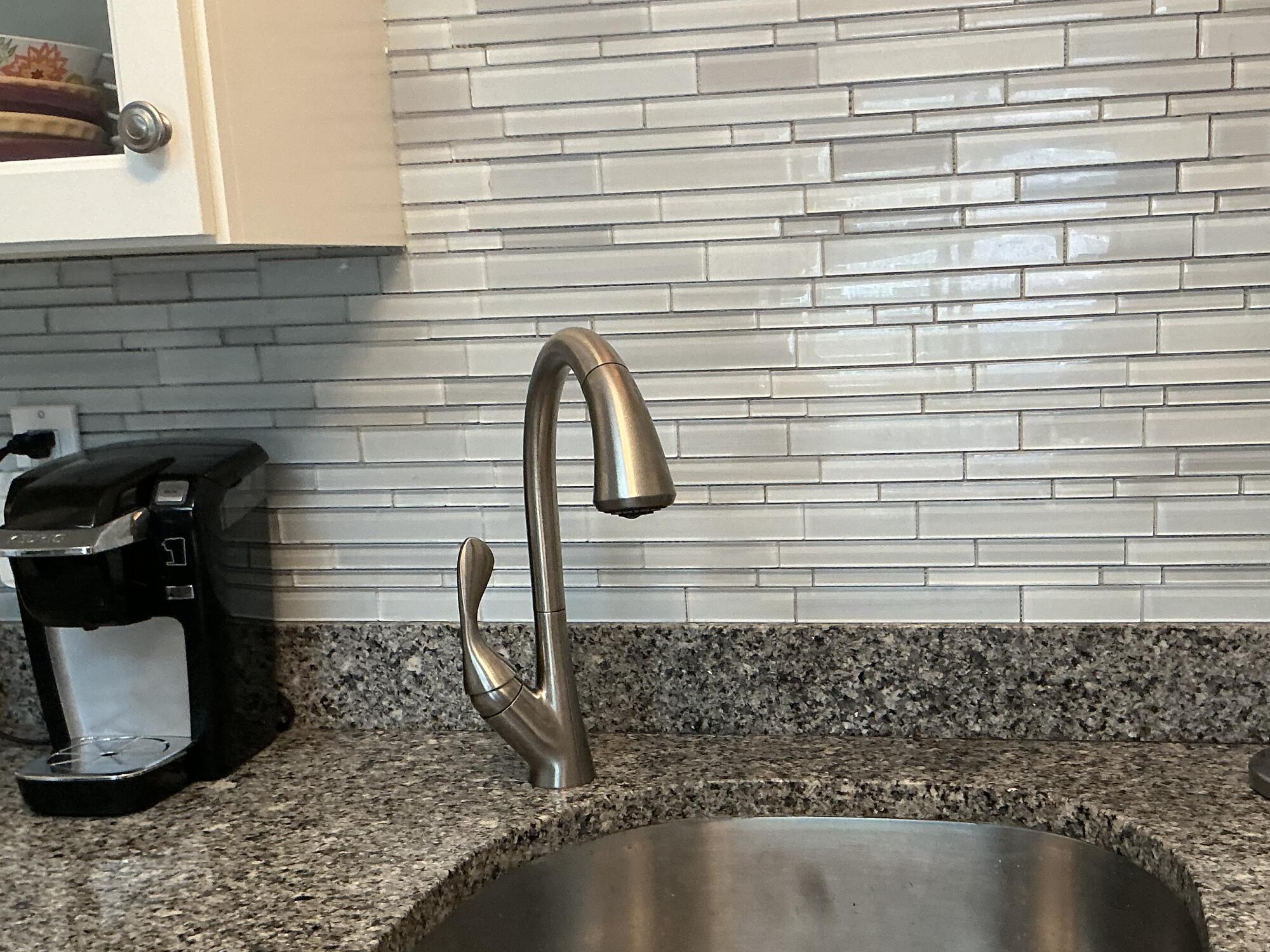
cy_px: 645
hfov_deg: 44.5
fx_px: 1541
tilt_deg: -13.6
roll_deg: +3.3
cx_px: 770
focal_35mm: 42
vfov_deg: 34.0
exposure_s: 1/60
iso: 125
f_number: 1.8
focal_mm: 3
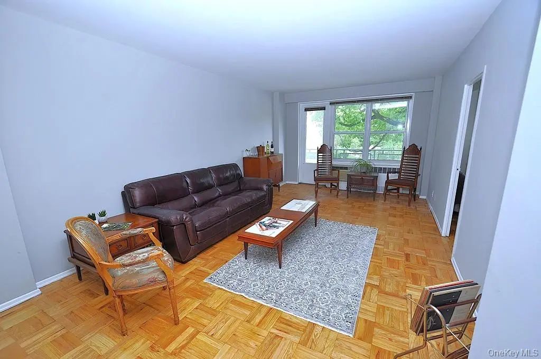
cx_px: 270
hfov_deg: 100.5
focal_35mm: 15
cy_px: 180
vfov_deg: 77.2
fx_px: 225
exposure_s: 1/60
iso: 200
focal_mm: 10
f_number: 4
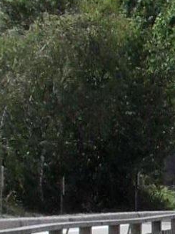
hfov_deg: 5.1
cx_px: 555
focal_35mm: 274
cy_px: 654
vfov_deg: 6.7
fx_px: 1848
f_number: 8.4
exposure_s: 1/250
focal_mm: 6.3
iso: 100
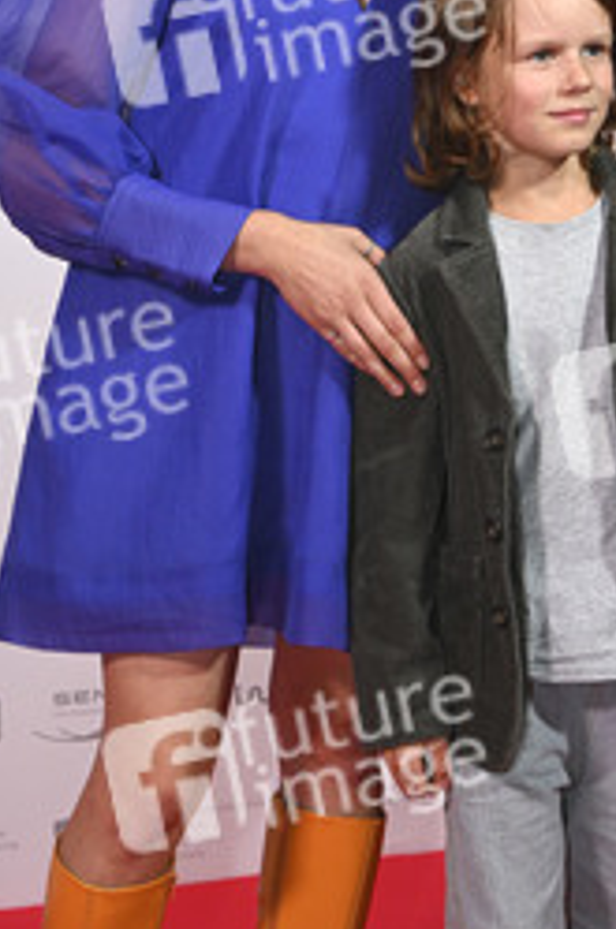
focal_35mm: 82
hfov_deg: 16.6
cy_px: 205
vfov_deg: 24.5
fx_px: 2113
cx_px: 403
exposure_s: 1/200
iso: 2000
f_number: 7.1
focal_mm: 51
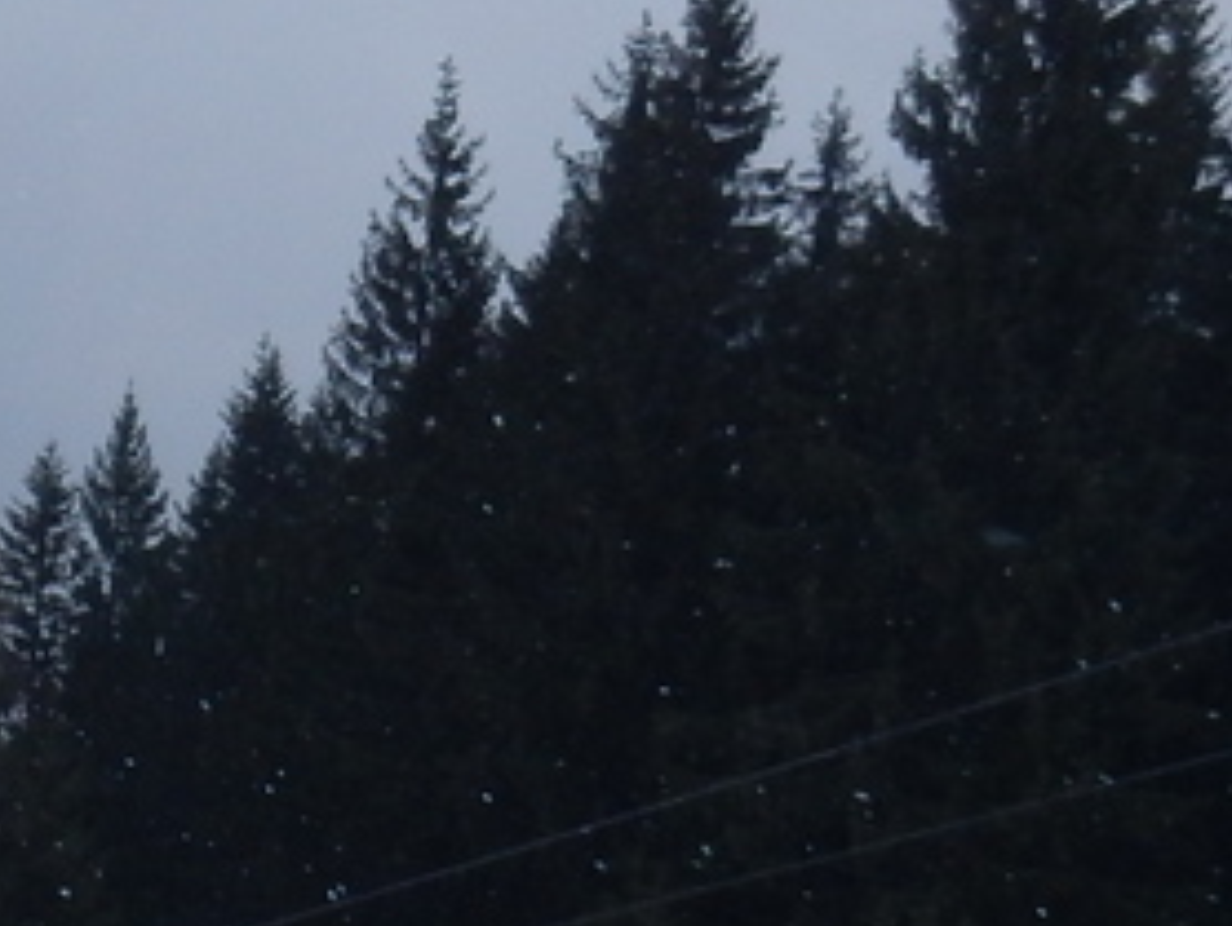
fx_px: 4096
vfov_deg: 12.7
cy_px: 917
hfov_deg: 15.3
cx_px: -807
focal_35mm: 115
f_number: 3.7
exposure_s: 1/1250
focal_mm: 4.5
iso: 125
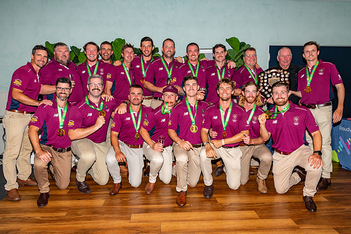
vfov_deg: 48.1
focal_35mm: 27
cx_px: 177
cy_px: 114
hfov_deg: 67.5
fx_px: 262
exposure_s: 1/60
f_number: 8
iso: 400
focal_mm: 24
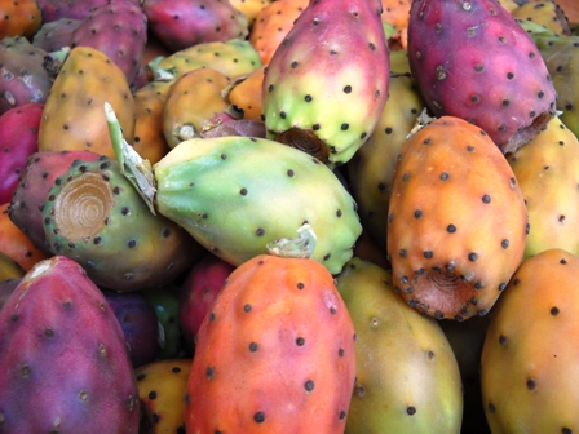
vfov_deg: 35.1
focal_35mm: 41
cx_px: 290
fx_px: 686
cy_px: 217
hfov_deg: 45.8
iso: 64
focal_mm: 6.72
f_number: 3.1
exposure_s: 1/176
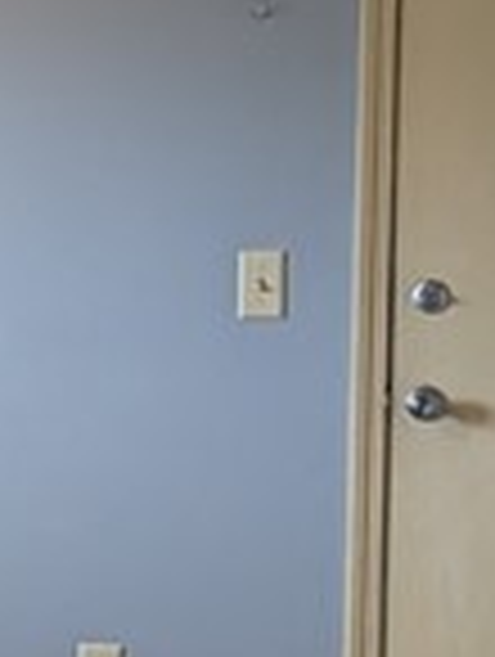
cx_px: -403
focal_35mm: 168
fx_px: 3194
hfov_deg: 8.5
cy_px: 839
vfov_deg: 11.5
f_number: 1.68
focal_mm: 6.9
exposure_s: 1/38.7
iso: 123
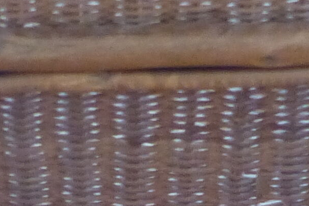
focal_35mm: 310
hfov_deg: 6.6
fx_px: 2661
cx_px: 222
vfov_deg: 4.4
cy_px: 316
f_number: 2.8
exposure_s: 1/10
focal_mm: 8.1
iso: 400
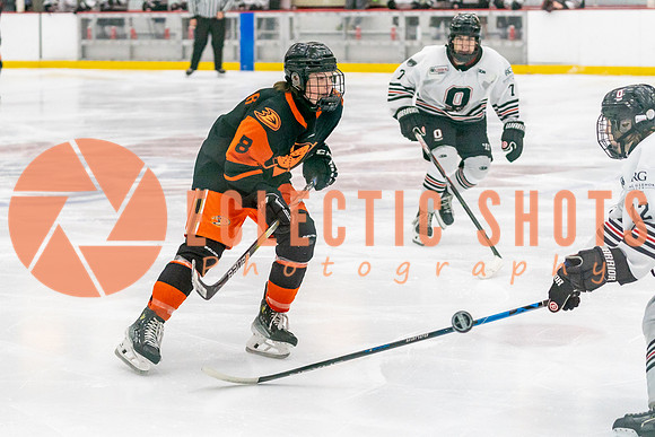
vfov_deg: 12.9
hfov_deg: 19.3
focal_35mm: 106
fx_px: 1927
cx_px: 240
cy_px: 216
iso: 3200
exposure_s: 1/1250
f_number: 2.8
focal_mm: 70
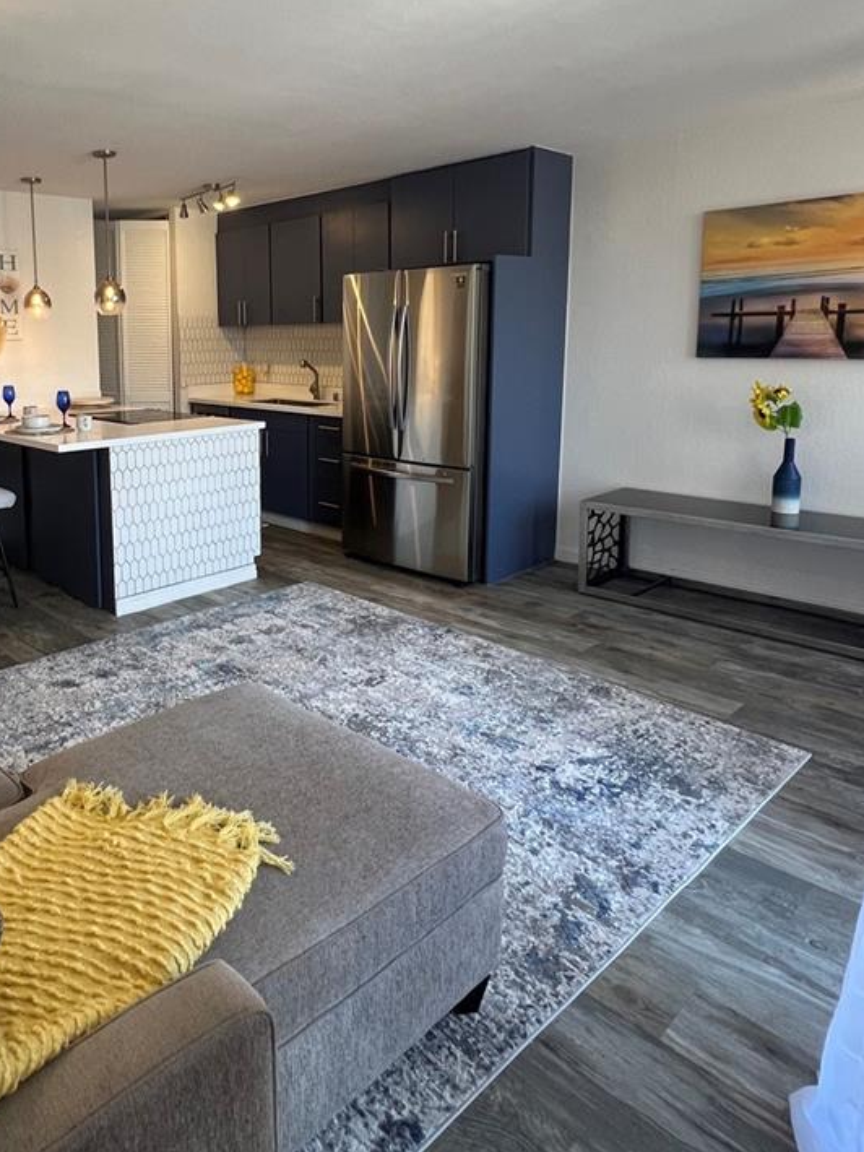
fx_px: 732
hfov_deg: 58.0
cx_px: 218
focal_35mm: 22
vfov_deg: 75.2
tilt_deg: -7.5
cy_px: 439
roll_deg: +1.1
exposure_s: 1/120
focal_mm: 1.57
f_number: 1.8
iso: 160
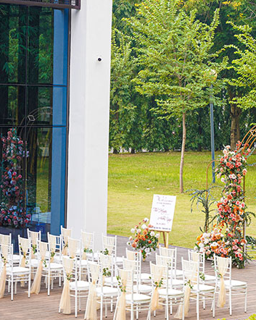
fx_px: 1128
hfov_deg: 12.9
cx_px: 121
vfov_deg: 16.2
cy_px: 181
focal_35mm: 119
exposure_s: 1/160
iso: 100
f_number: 4
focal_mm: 70
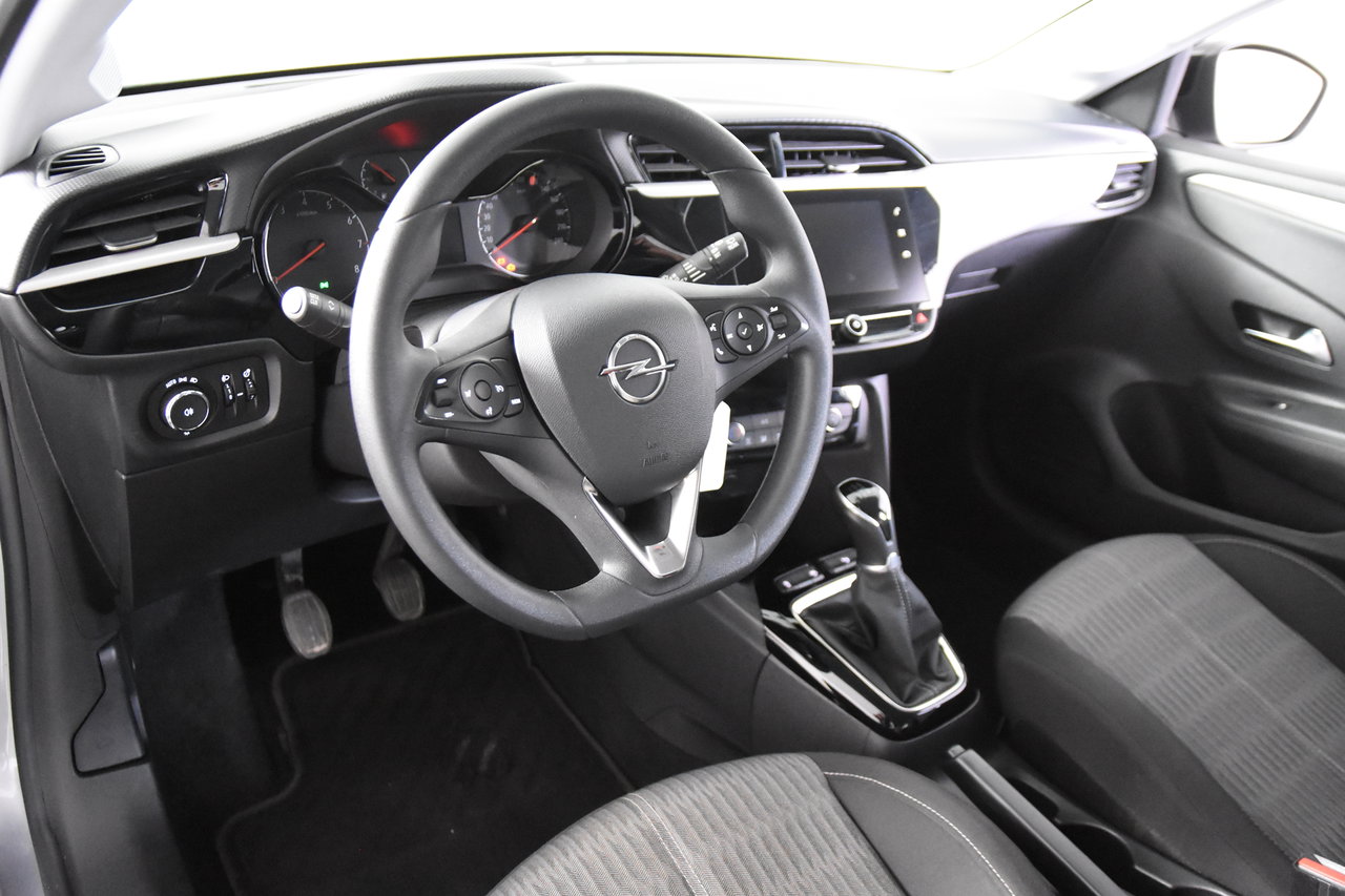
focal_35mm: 30
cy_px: 448
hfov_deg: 61.9
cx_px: 672
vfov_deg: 43.6
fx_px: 1121
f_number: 2.8
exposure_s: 1/30
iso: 8000
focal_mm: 20
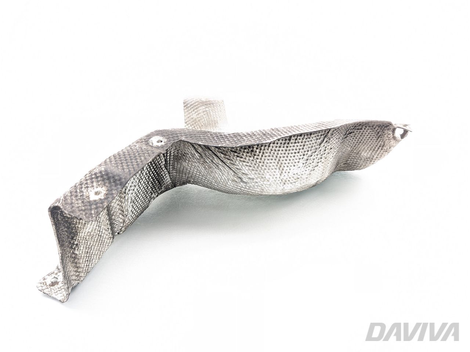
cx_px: 235
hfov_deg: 71.6
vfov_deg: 56.8
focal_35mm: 24
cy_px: 176
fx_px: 326
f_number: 1.68
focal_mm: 6.9
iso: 102
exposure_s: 1/90
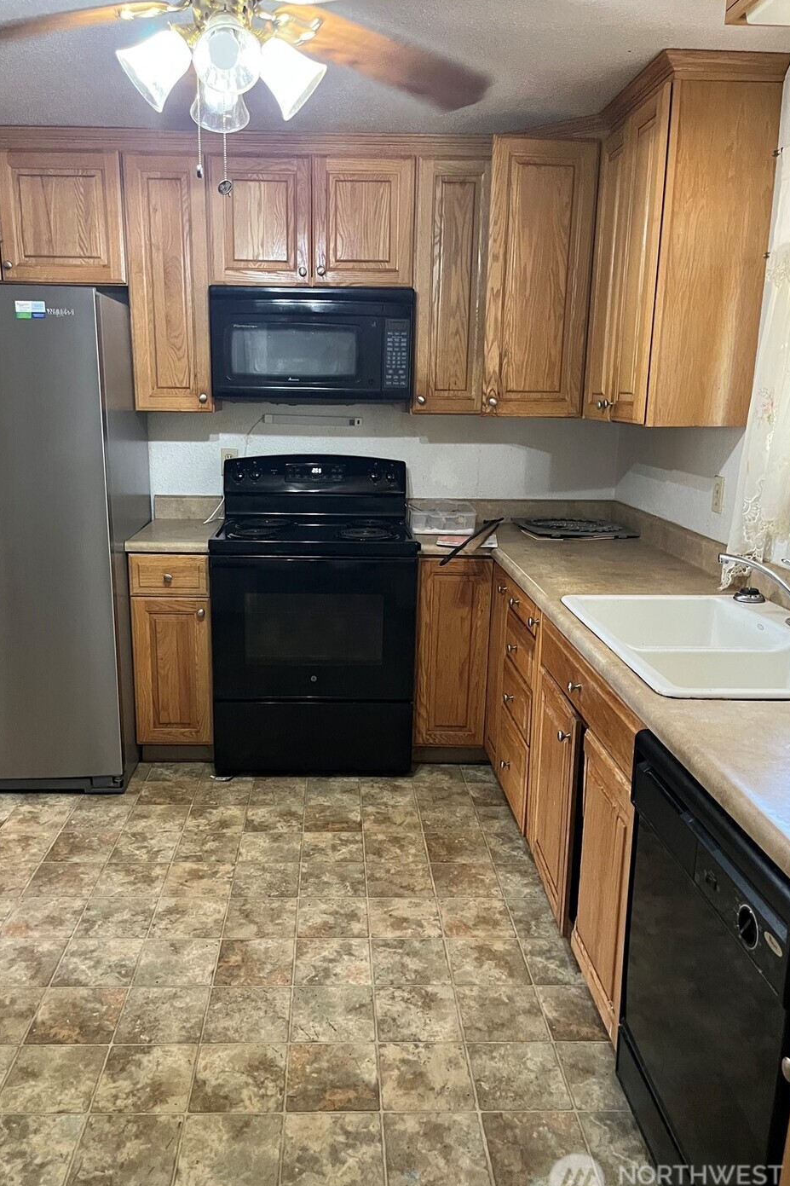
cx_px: 349
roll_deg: +0.1
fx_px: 922
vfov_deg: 65.5
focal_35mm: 28
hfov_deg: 46.3
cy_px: 607
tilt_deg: -13.6
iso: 500
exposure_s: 1/60
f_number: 1.6
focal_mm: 5.1
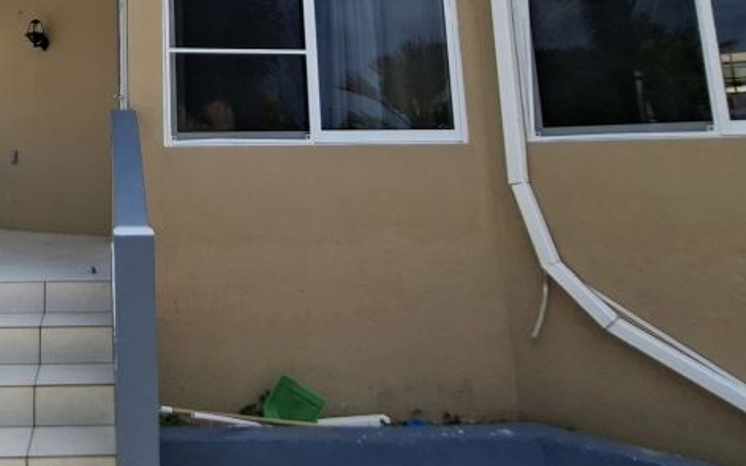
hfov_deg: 50.8
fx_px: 712
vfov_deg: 33.8
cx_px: 115
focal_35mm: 35
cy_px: 25
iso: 40
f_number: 2.2
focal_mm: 1.74
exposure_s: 1/1905
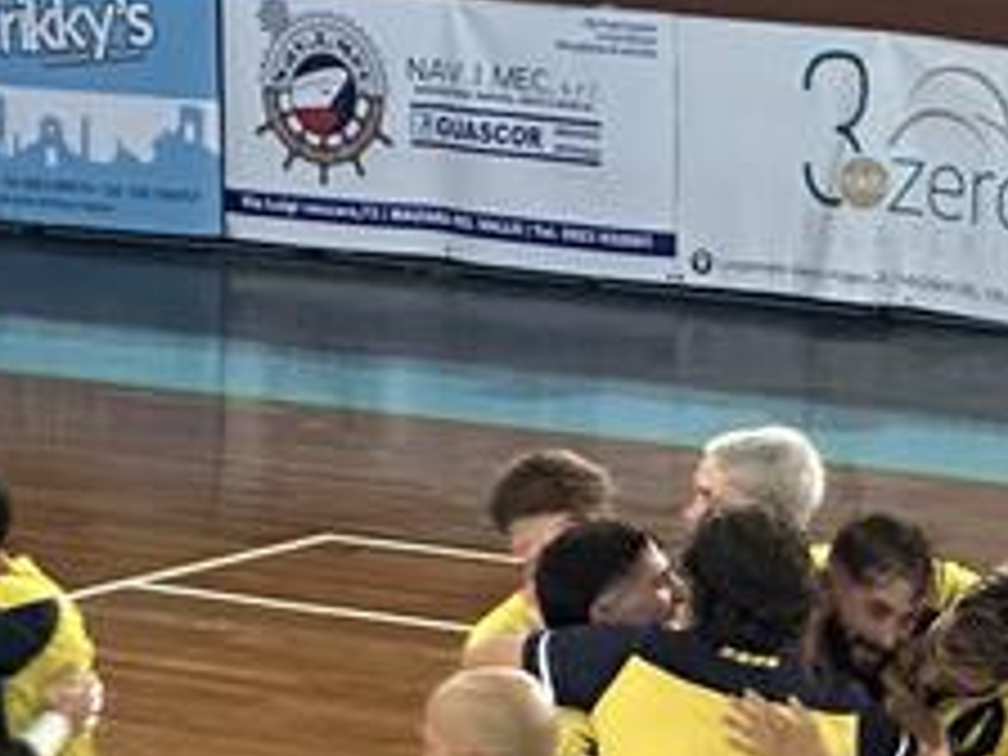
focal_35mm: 275
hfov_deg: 7.2
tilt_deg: -10.3
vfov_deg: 5.4
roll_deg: +0.0
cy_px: 792
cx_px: 585
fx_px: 8008
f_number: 2.8
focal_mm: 9
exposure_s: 1/50
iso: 500
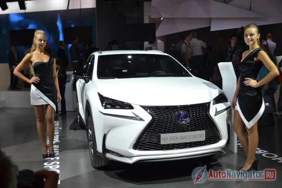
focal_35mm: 36
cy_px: 94
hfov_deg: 53.1
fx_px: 282
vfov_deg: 36.9
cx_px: 141
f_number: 5
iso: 400
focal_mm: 24
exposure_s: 1/100
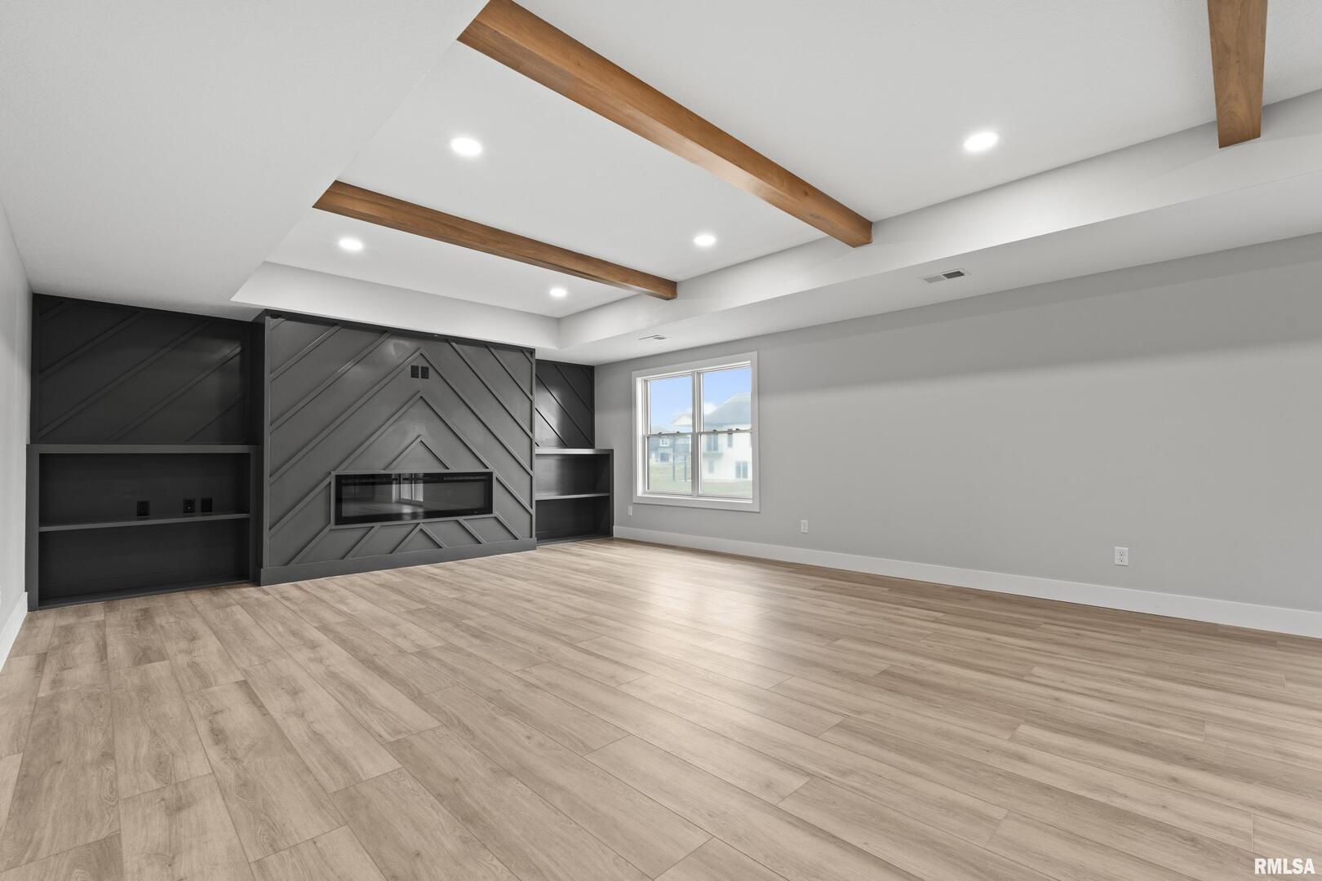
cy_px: 440
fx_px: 588
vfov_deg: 73.7
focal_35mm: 16
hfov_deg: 96.7
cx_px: 661
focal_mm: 16
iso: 250
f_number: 9
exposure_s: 1/2
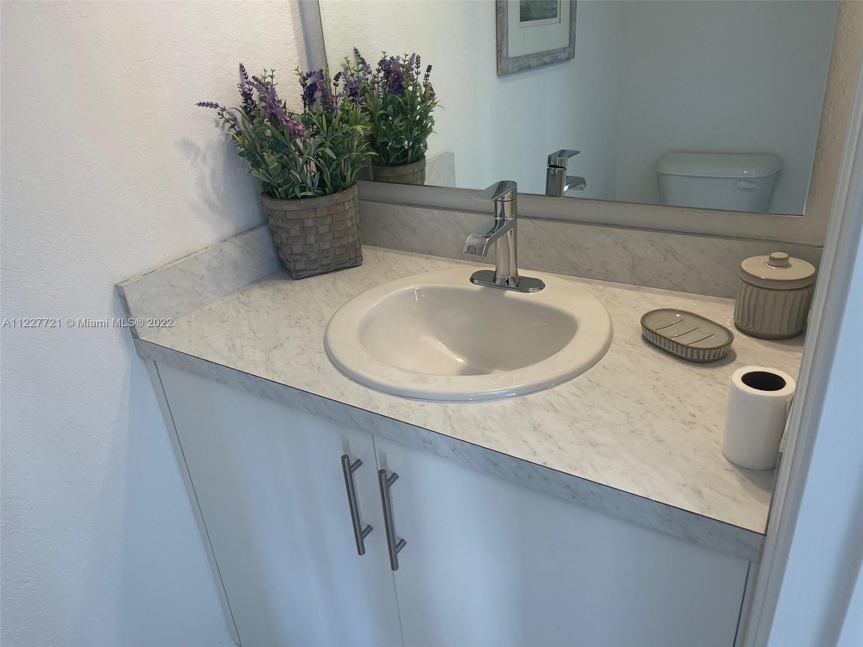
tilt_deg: -27.0
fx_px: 648
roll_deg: +5.2
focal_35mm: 26
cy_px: 324
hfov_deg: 67.3
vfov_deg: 53.1
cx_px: 432
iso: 80
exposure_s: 1/120
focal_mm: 5.1
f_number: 1.6
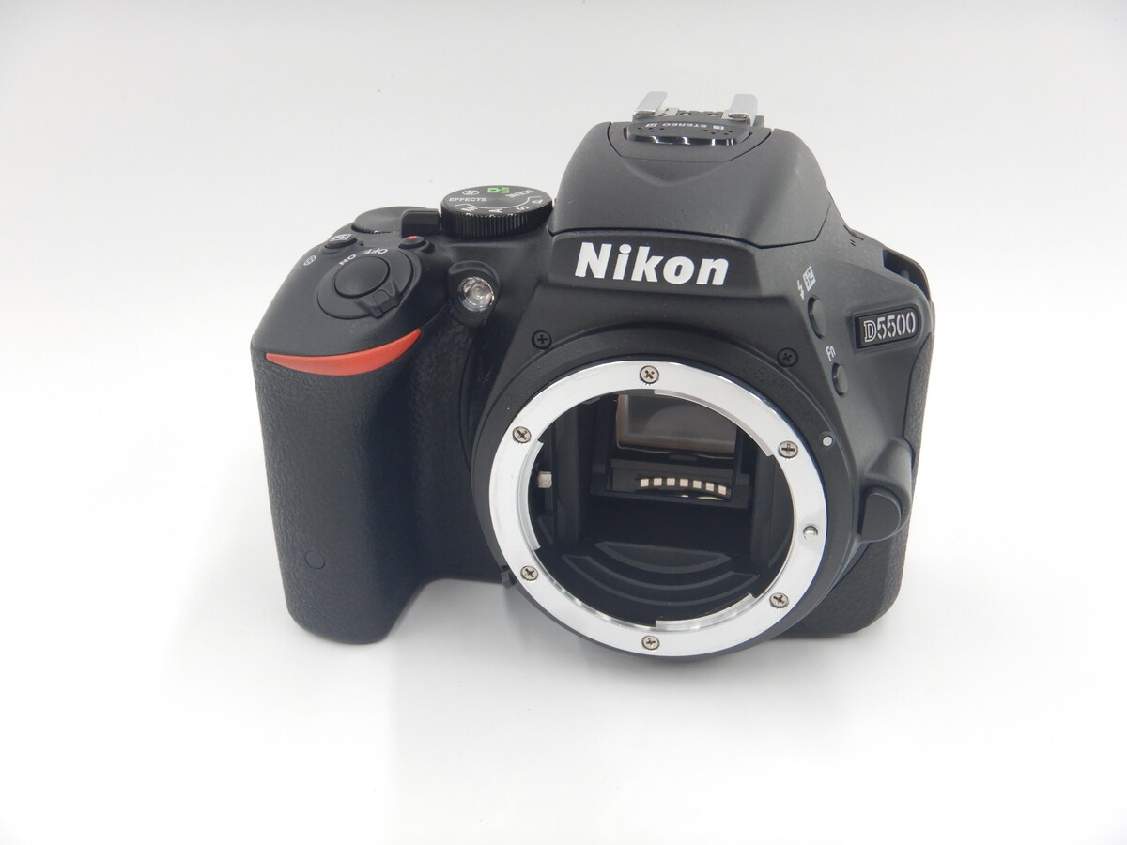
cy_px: 422
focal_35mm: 37
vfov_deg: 38.7
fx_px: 1205
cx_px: 564
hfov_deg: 50.1
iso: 180
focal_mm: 6.6
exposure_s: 1/30
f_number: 4.2
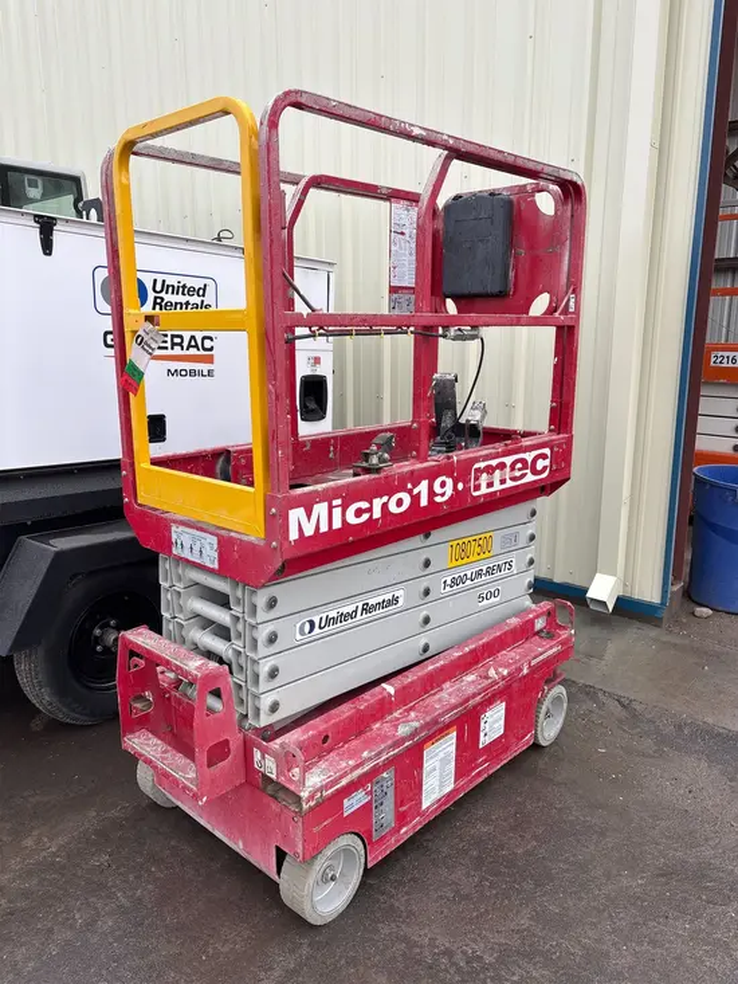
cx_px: 369
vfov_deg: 67.3
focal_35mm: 26
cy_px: 492
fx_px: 739
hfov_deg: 53.1
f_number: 1.6
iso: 50
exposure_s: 1/458
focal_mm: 5.96
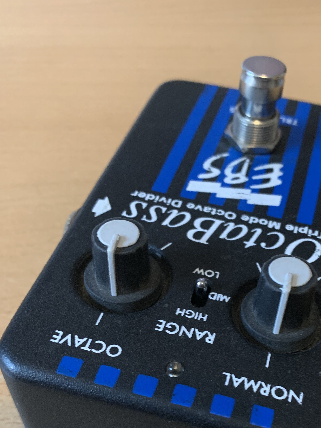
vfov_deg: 45.3
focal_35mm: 40
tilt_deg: -52.6
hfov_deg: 35.6
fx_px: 495
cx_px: 214
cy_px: 316
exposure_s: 1/50
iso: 400
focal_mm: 4.25
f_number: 1.8
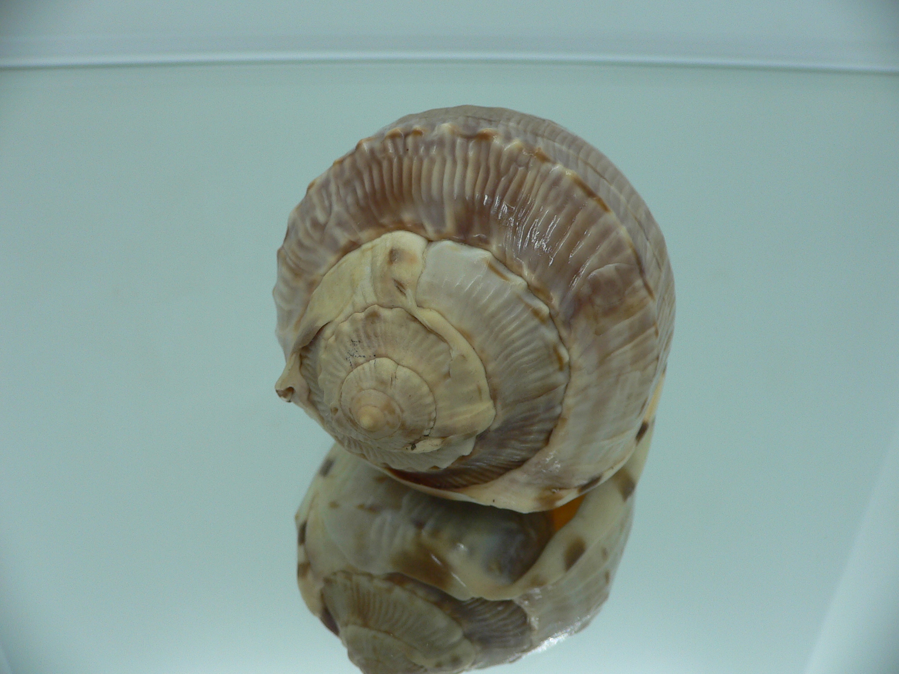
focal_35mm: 35
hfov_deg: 52.6
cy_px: 337
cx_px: 450
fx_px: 909
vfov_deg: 40.7
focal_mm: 4.6
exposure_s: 1/60
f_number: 2.8
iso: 80
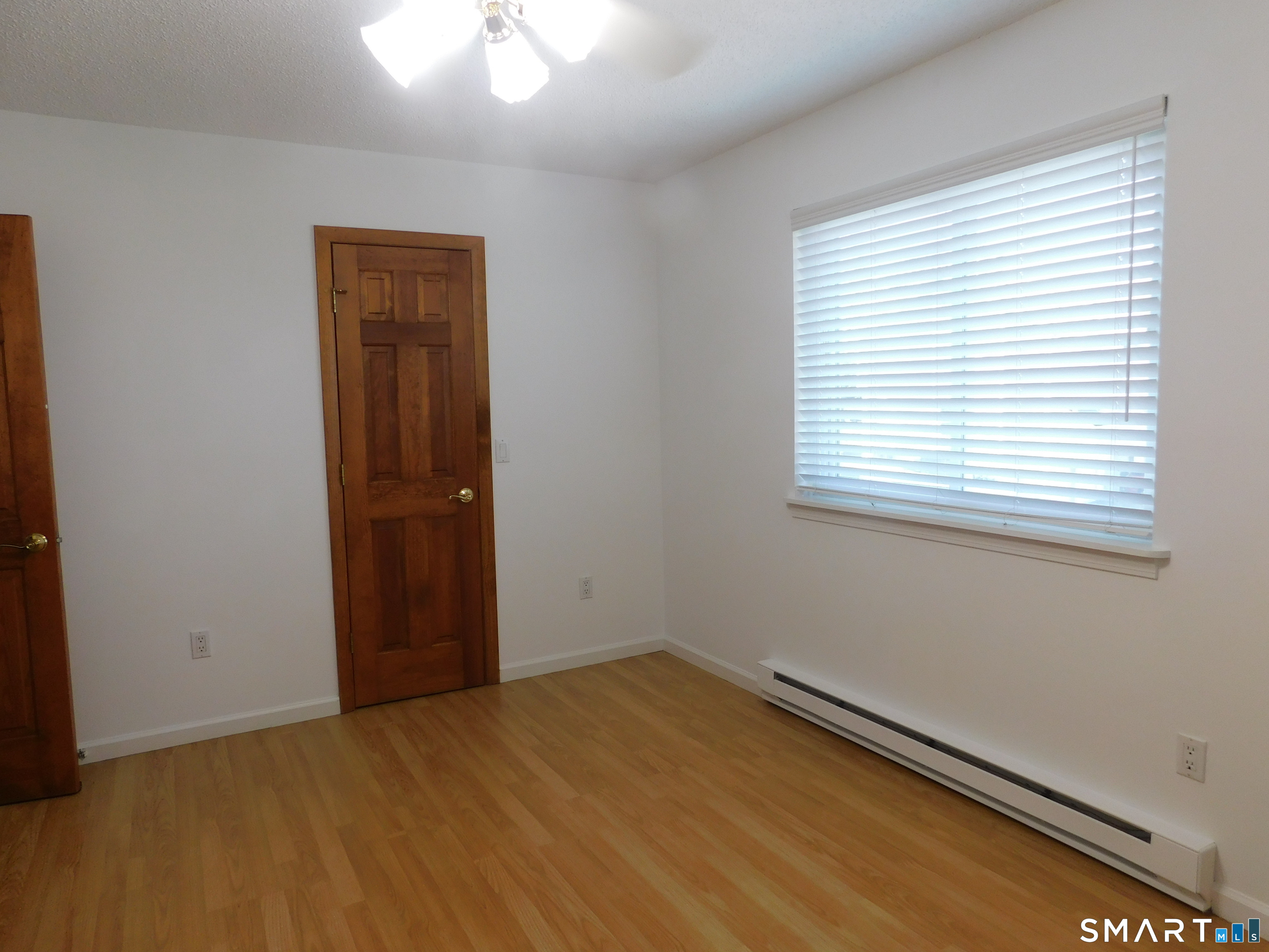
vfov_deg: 58.9
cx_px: 634
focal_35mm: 23
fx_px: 843
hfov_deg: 73.9
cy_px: 476
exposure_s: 1/30
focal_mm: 4
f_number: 3
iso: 125
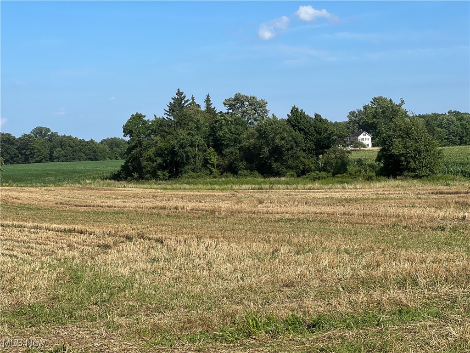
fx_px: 1045
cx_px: 235
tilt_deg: -1.4
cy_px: 176
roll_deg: +2.3
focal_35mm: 77
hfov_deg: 25.3
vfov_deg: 19.1
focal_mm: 9
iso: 32
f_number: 2.8
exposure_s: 1/779
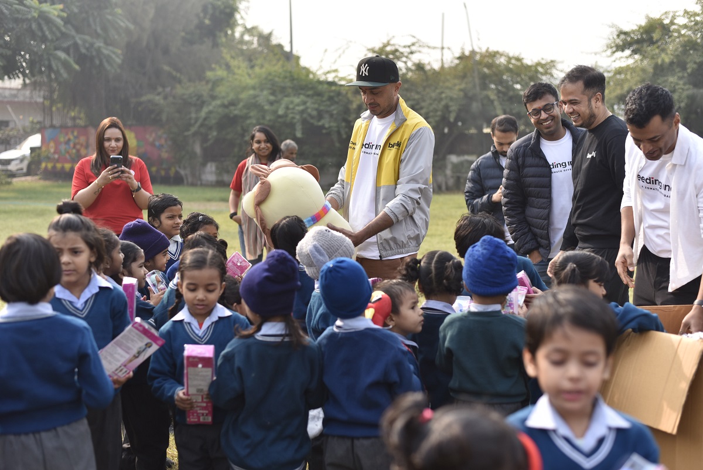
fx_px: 977
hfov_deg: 39.6
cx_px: 352
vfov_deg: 27.0
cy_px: 235
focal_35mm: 50
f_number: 2.8
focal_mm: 50
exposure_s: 1/2500
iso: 250
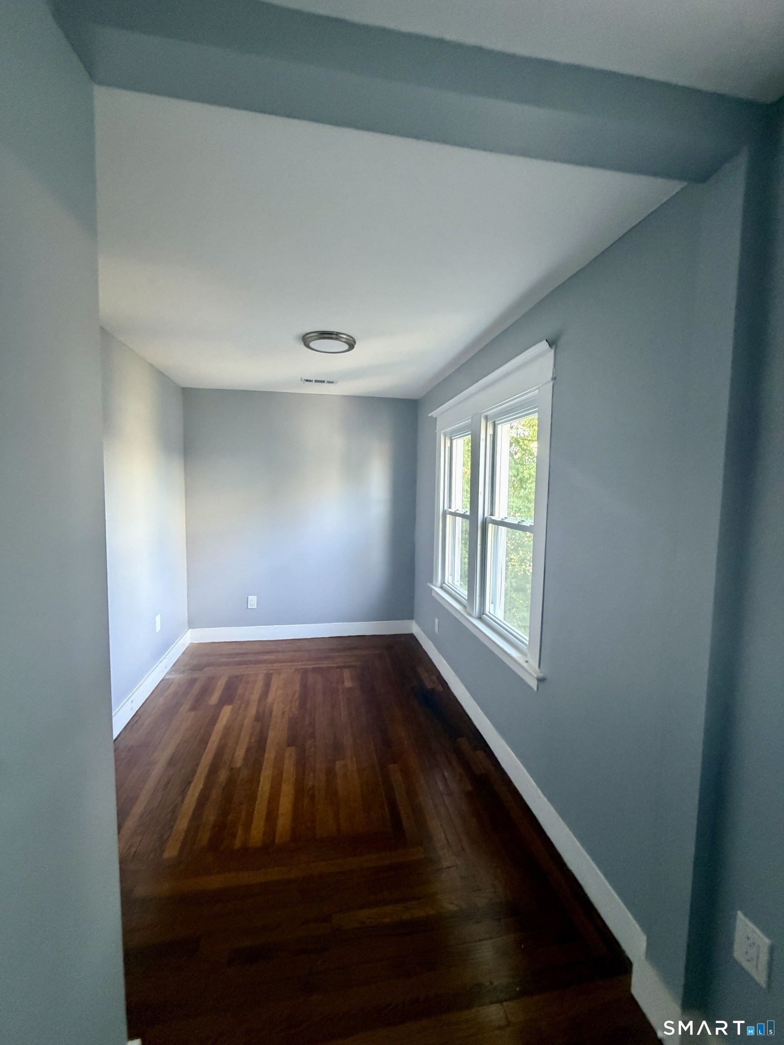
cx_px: 392
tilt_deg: -6.0
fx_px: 423
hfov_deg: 85.7
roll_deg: -1.0
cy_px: 522
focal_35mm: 14
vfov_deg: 102.1
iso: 400
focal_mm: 2.22
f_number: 2.2
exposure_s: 1/60
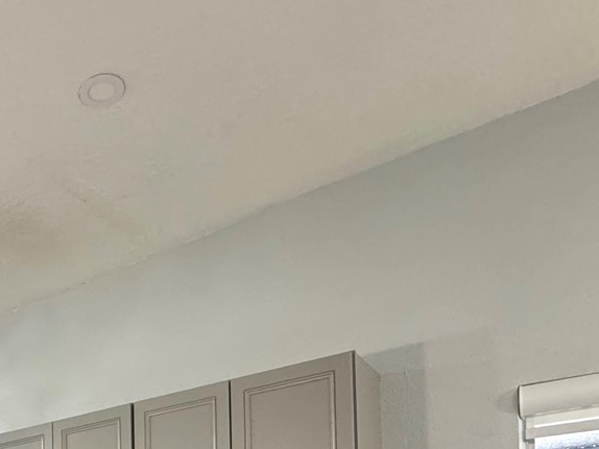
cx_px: 13
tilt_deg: +0.5
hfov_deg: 42.0
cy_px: 579
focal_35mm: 39
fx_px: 675
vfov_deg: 29.7
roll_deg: +0.8
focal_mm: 2.22
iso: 320
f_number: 2.2
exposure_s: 1/60
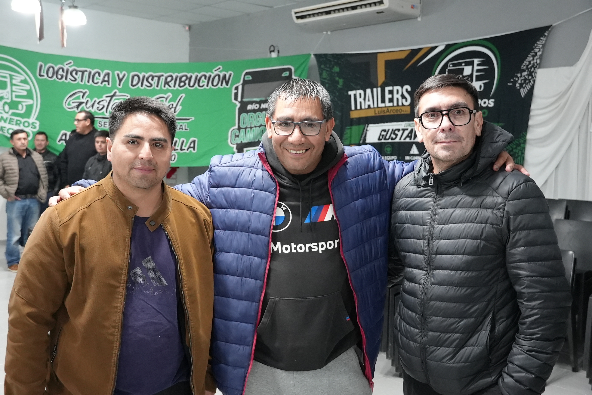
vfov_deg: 31.9
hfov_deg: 46.4
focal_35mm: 42
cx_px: 296
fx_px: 691
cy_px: 198
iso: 5000
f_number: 4.5
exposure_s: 1/160
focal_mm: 28
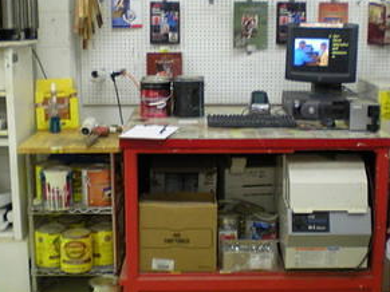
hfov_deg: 31.7
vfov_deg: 24.0
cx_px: 211
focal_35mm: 61
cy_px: 123
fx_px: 687
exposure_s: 1/33.5
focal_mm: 6.3
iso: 200
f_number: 3.1
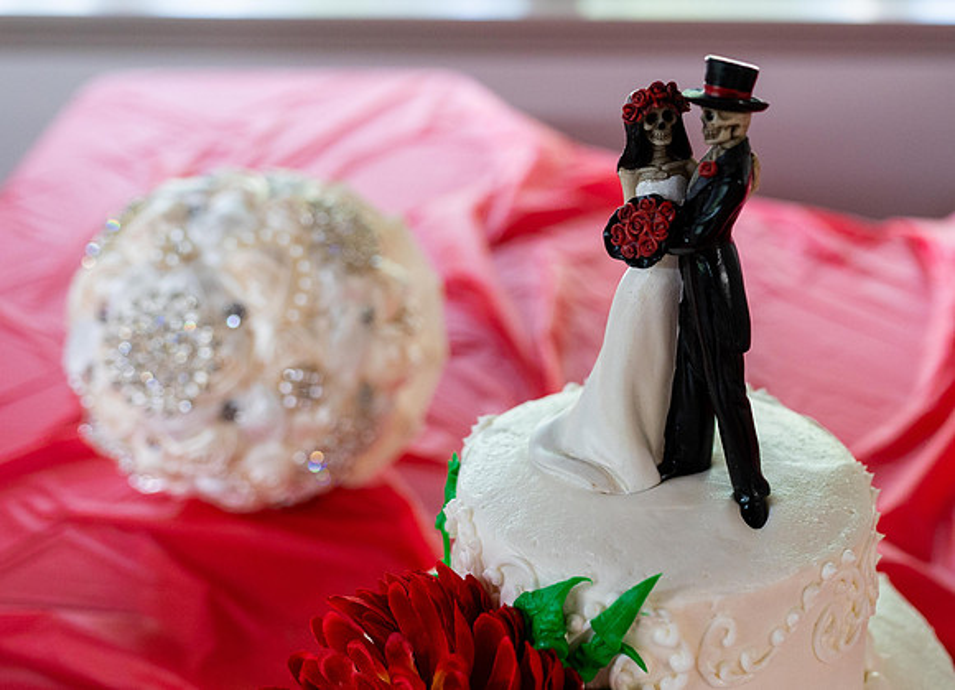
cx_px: 645
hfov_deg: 36.0
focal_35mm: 53
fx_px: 1453
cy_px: 263
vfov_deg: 26.6
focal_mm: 35
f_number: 2.8
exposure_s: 1/160
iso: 1250
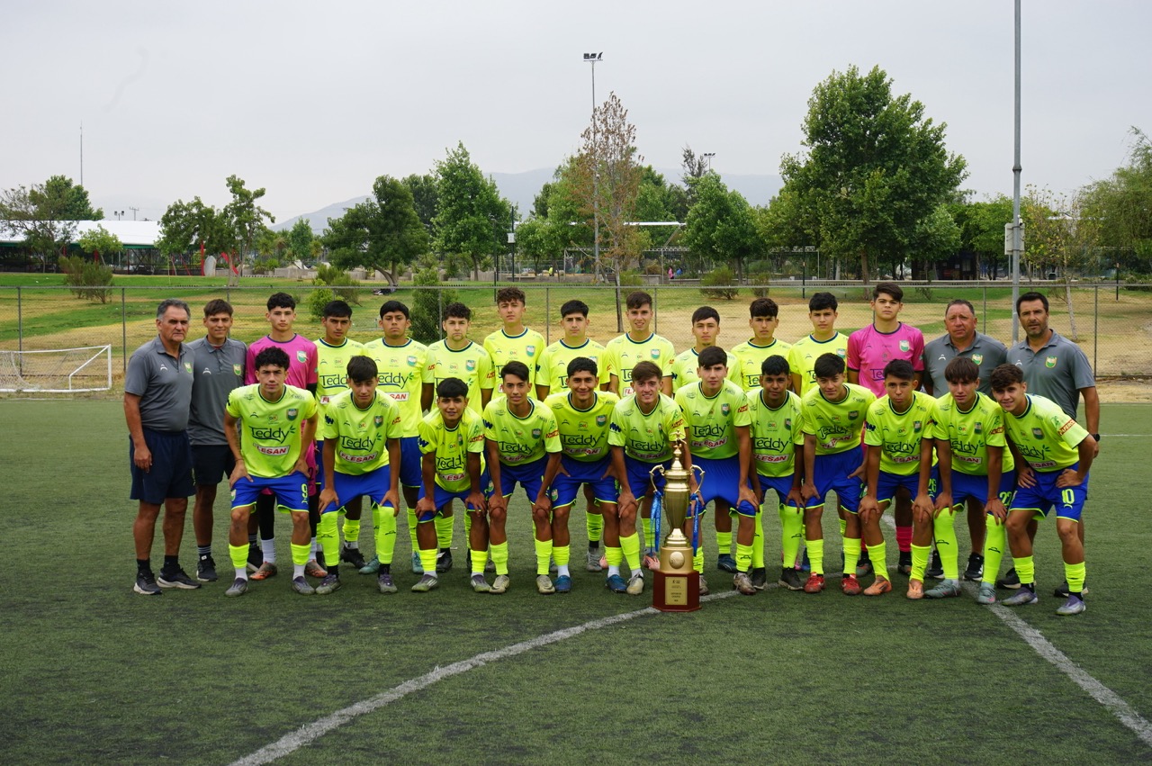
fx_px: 1439
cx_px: 576
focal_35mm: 45
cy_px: 383
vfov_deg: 29.8
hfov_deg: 43.6
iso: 100
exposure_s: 1/80
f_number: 11
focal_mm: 45
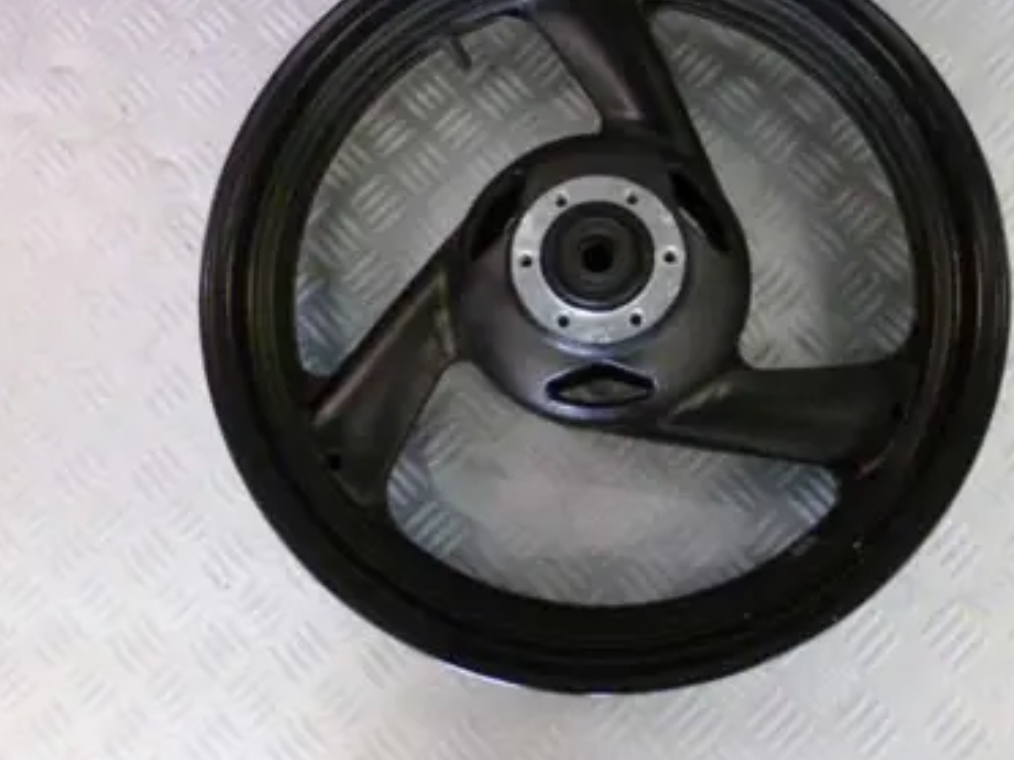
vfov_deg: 45.1
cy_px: 283
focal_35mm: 31
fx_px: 908
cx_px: 592
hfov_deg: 58.0
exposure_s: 1/15
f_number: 2.5
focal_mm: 4.3
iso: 800
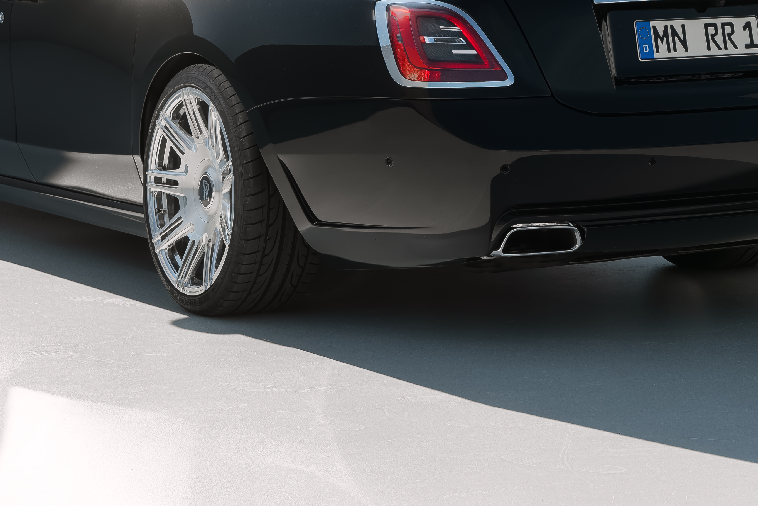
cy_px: -69
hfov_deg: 14.0
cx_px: 466
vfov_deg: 9.3
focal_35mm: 146
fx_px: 3074
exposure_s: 1/160
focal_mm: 50
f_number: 7.1
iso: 125
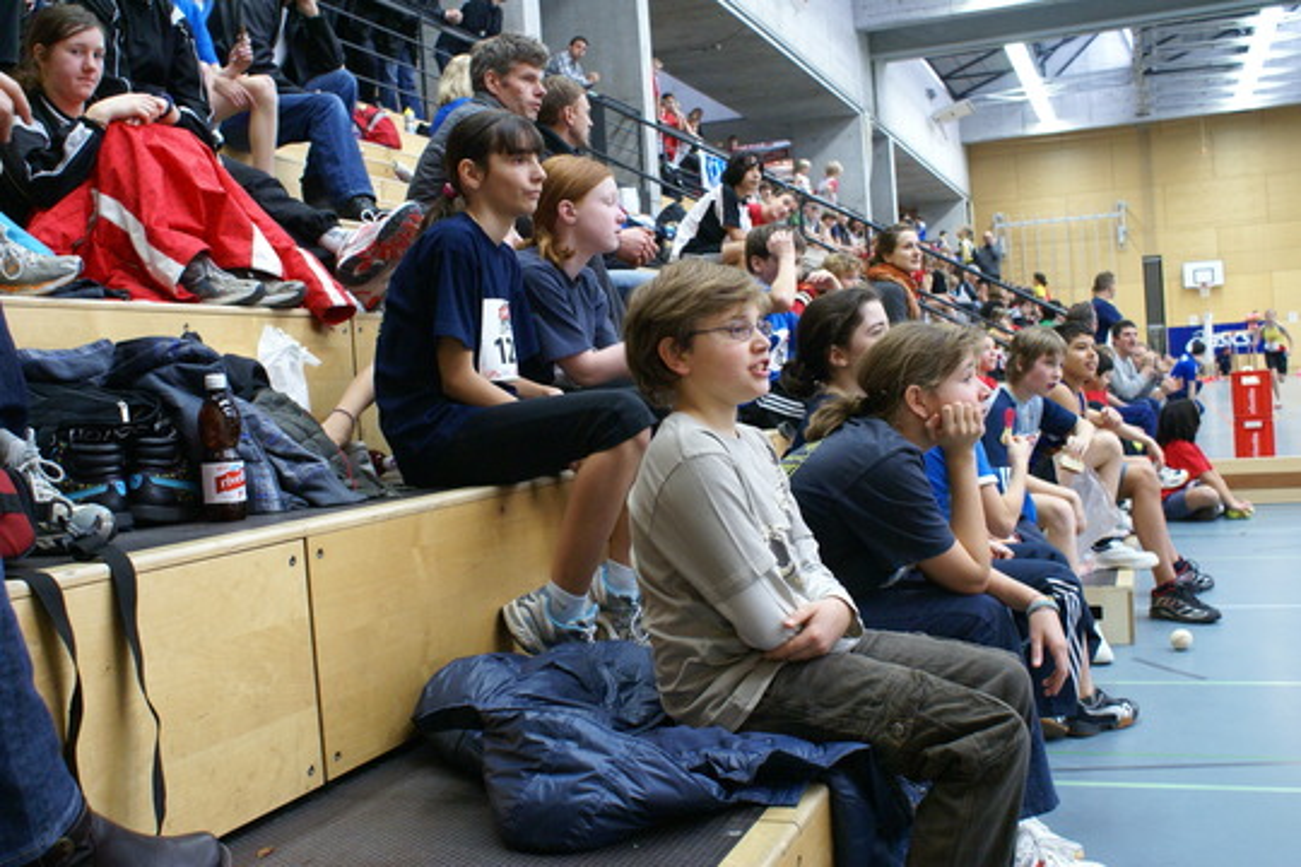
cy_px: 434
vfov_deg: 36.9
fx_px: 1301
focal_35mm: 36
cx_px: 650
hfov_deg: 53.1
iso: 800
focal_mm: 24
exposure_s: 1/30
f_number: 4.5
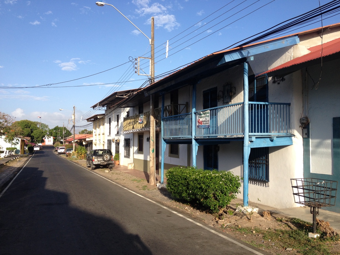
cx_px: 170
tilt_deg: -0.4
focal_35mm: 35
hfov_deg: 52.6
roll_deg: +0.2
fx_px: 344
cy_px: 128
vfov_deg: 40.7
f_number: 2.4
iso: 50
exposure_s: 1/1082
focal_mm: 4.28
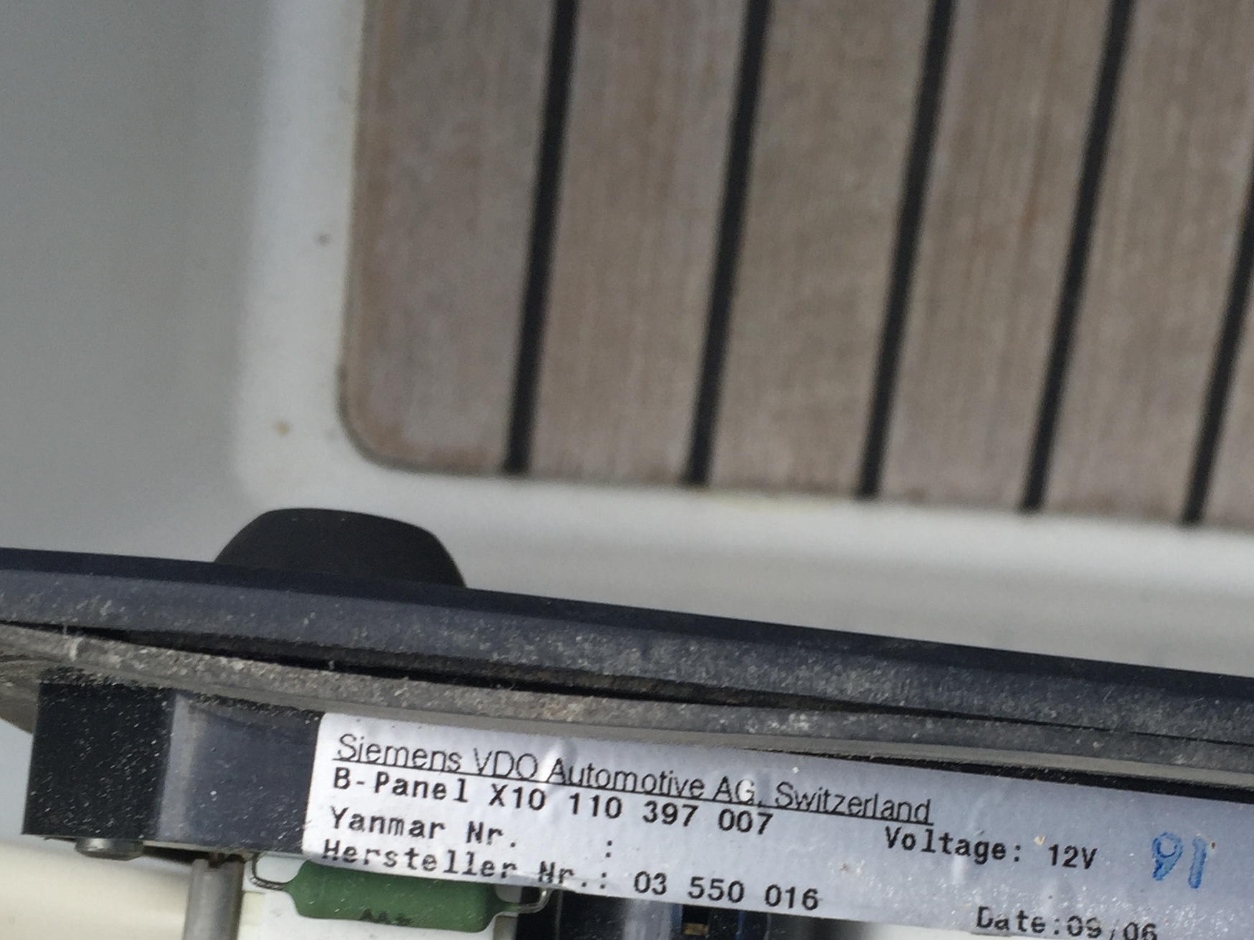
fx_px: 1956
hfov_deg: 35.2
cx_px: 836
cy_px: 790
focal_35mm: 54
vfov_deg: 26.4
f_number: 2.2
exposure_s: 1/465
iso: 32
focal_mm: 4.15
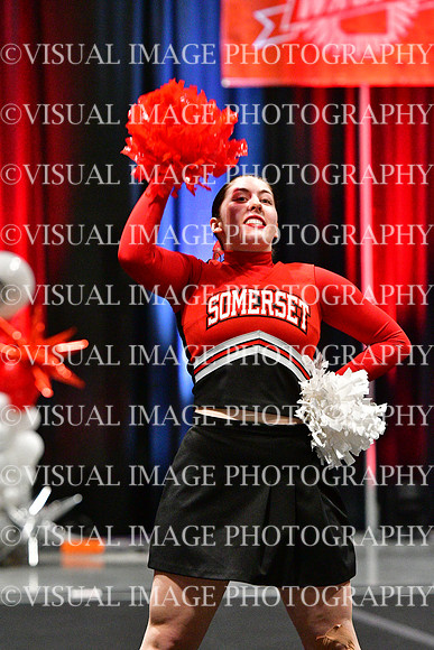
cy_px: 325
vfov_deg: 9.1
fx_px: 4066
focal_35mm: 225
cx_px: 217
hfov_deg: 6.1
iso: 5000
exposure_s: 1/400
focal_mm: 150
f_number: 4
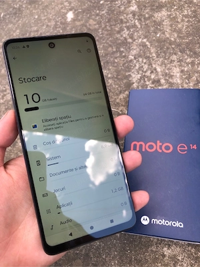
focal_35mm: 28
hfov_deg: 49.7
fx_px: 216
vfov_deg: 63.4
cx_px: 100
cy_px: 134
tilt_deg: -59.5
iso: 20
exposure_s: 1/150
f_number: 1.8
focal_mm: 4
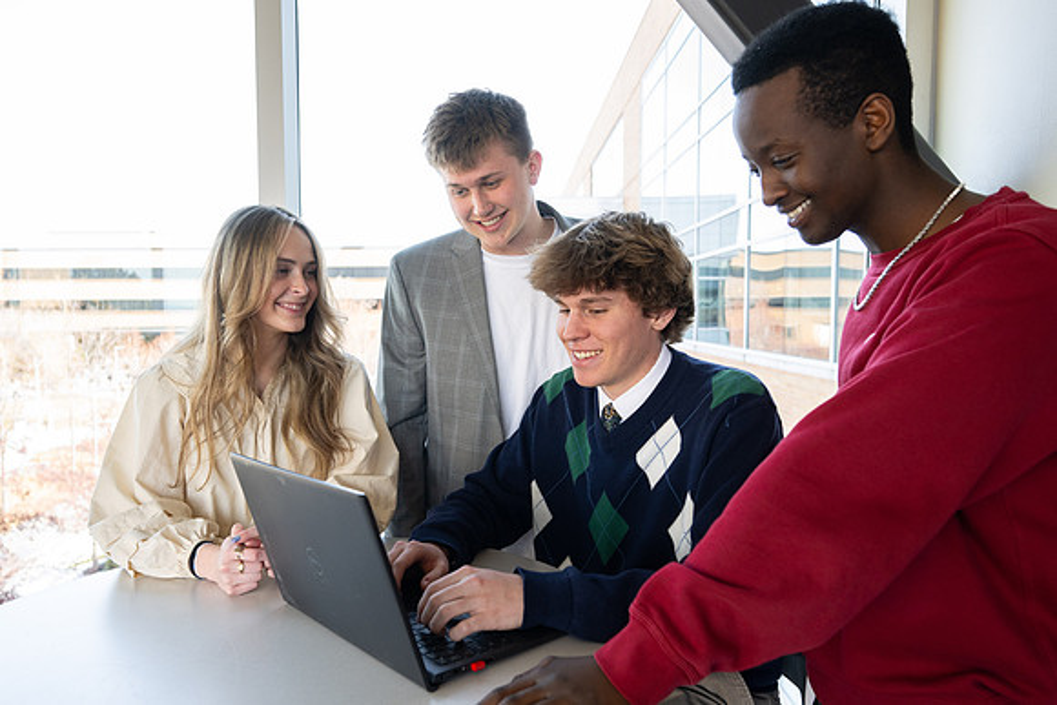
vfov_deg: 49.8
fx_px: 760
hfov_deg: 69.5
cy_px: 359
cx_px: 500
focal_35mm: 26
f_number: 4
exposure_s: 1/250
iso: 400
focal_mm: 23
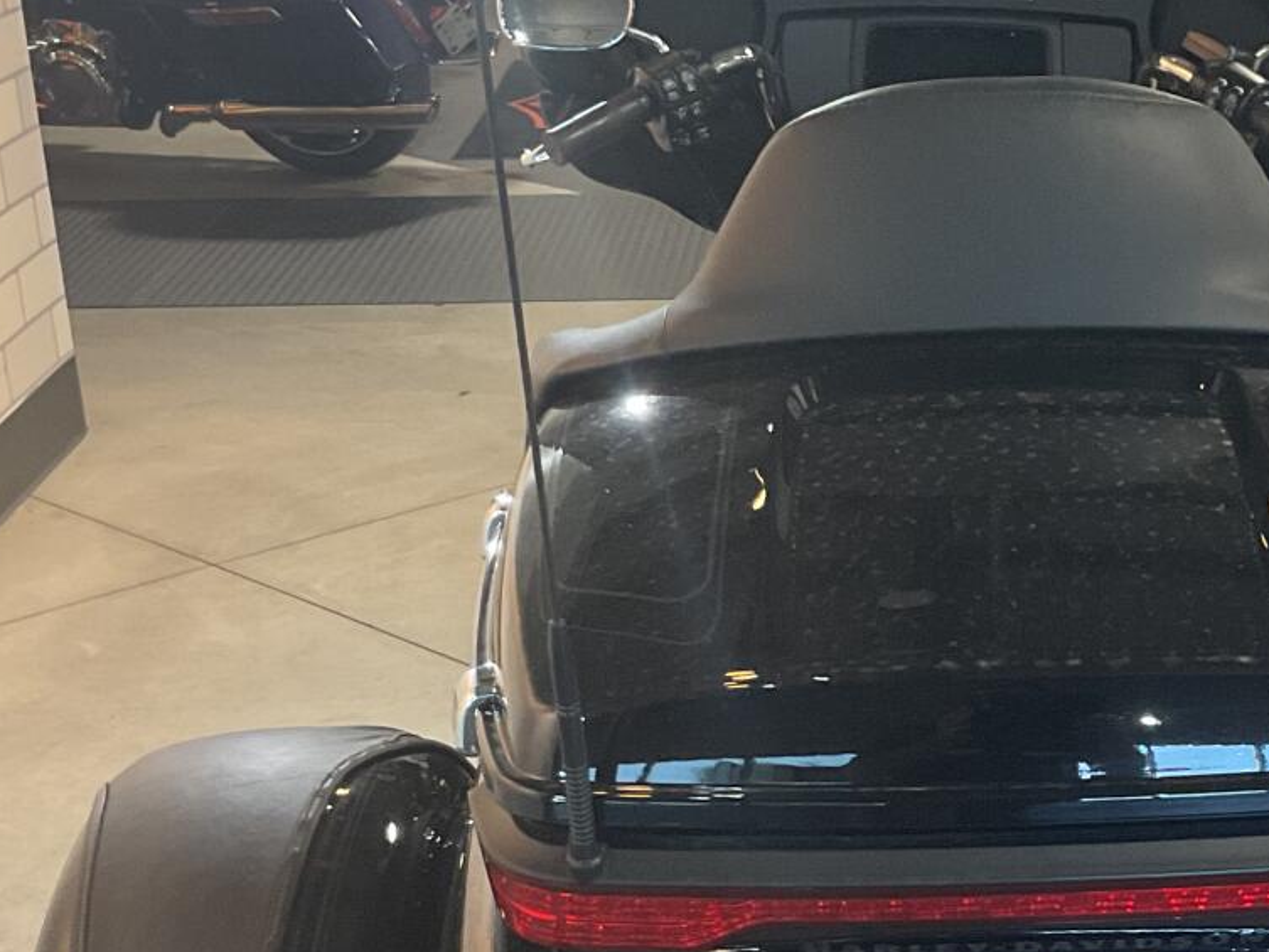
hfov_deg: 25.0
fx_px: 2823
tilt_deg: -24.8
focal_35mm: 77
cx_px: 984
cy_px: 831
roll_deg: +1.4
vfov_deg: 18.9
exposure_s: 1/60
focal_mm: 3
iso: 125
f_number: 1.8
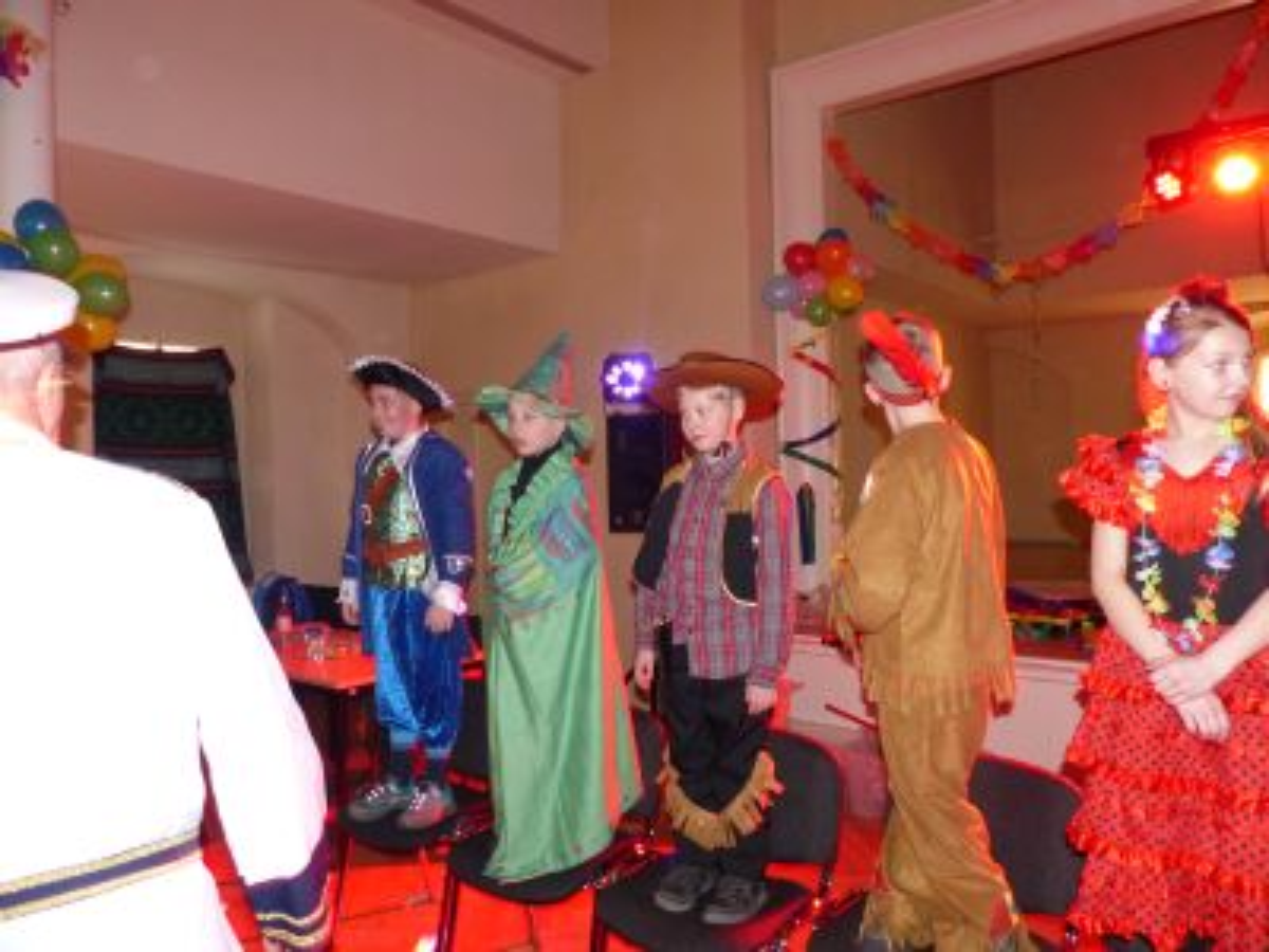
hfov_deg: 69.4
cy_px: 476
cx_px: 634
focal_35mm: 25
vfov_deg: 54.9
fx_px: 916
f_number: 2.8
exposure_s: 1/8
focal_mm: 4.5
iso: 400
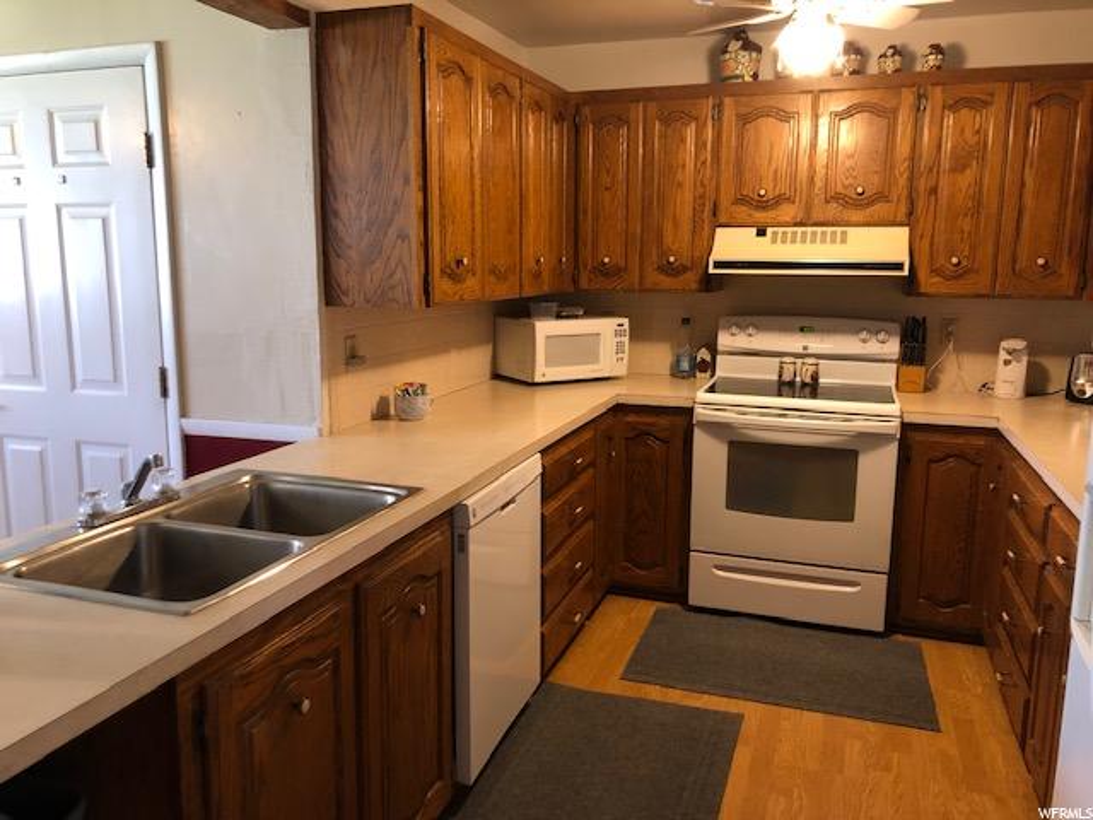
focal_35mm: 28
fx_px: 884
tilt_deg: -8.4
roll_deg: -0.5
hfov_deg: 63.4
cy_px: 410
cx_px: 546
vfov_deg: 49.7
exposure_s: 1/9
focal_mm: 3.99
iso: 100
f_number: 1.8
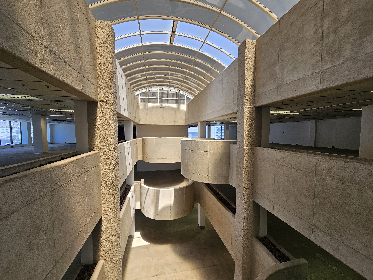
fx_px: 140
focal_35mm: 13
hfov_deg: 106.2
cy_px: 140
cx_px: 186
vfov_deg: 89.9
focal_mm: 2.2
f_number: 2.2
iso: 50
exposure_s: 1/100
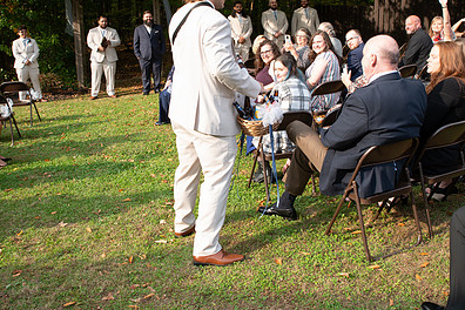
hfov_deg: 53.1
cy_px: 97
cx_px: 243
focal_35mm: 36
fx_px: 465
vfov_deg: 36.4
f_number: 8
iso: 400
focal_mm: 24
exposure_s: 1/200
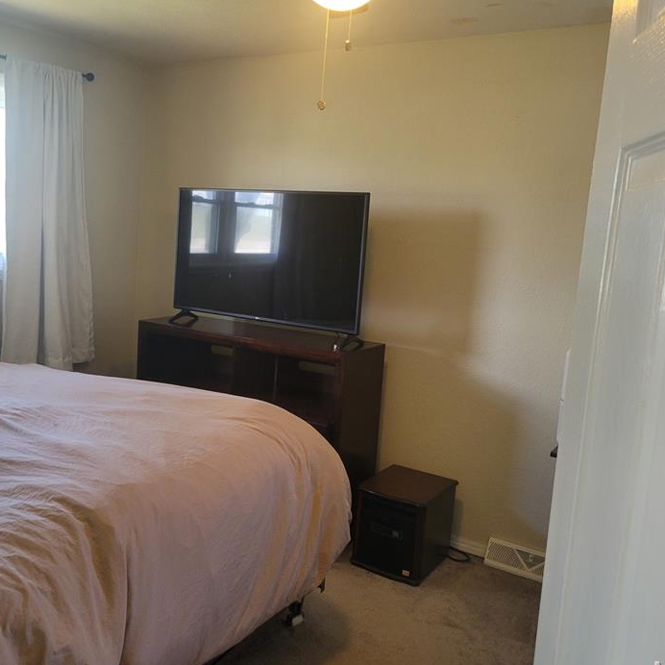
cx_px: 258
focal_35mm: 34
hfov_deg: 48.1
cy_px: 323
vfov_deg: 48.4
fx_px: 739
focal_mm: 5.4
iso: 200
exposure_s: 1/120
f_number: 1.8
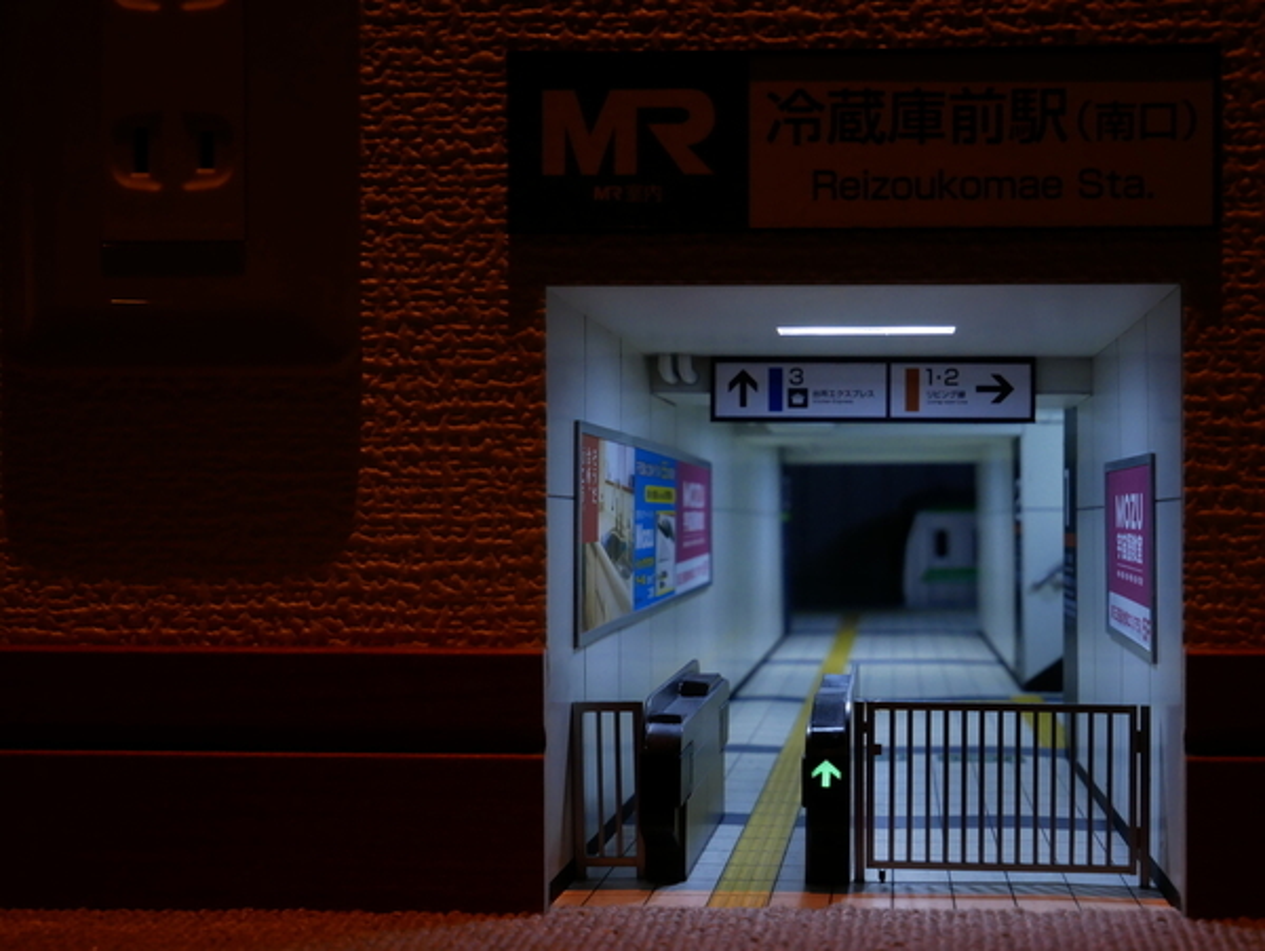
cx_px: 632
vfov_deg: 15.7
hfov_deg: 20.8
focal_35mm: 94
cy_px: 476
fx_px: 3438
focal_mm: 47
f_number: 5.6
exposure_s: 1/50
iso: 800
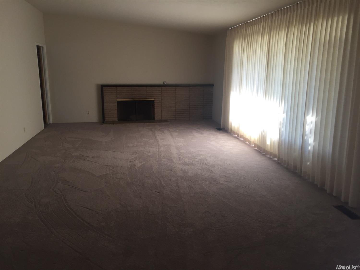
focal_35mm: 29
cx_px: 180
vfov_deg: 48.2
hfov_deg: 61.7
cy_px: 135
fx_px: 301
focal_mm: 4.15
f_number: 2.2
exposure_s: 1/60
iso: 32
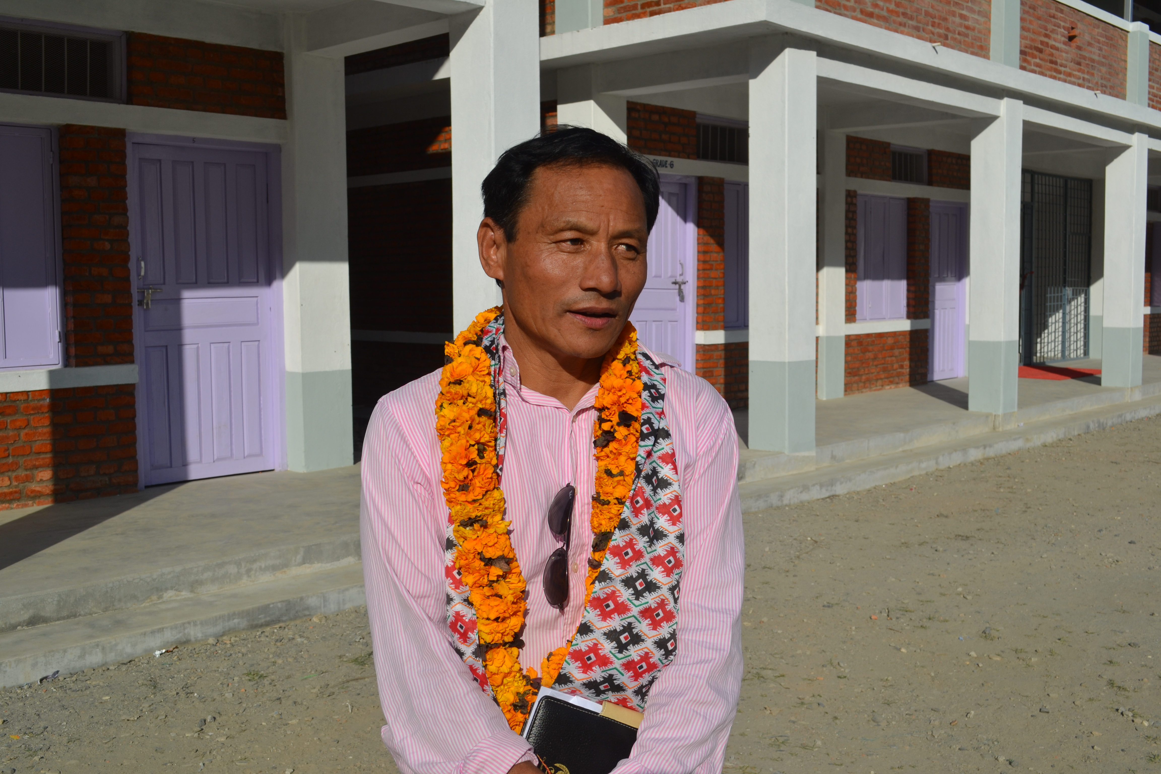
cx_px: 580
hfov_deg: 53.1
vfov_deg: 36.9
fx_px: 1161
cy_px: 387
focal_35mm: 36
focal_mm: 24
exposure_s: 1/320
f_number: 9
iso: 100
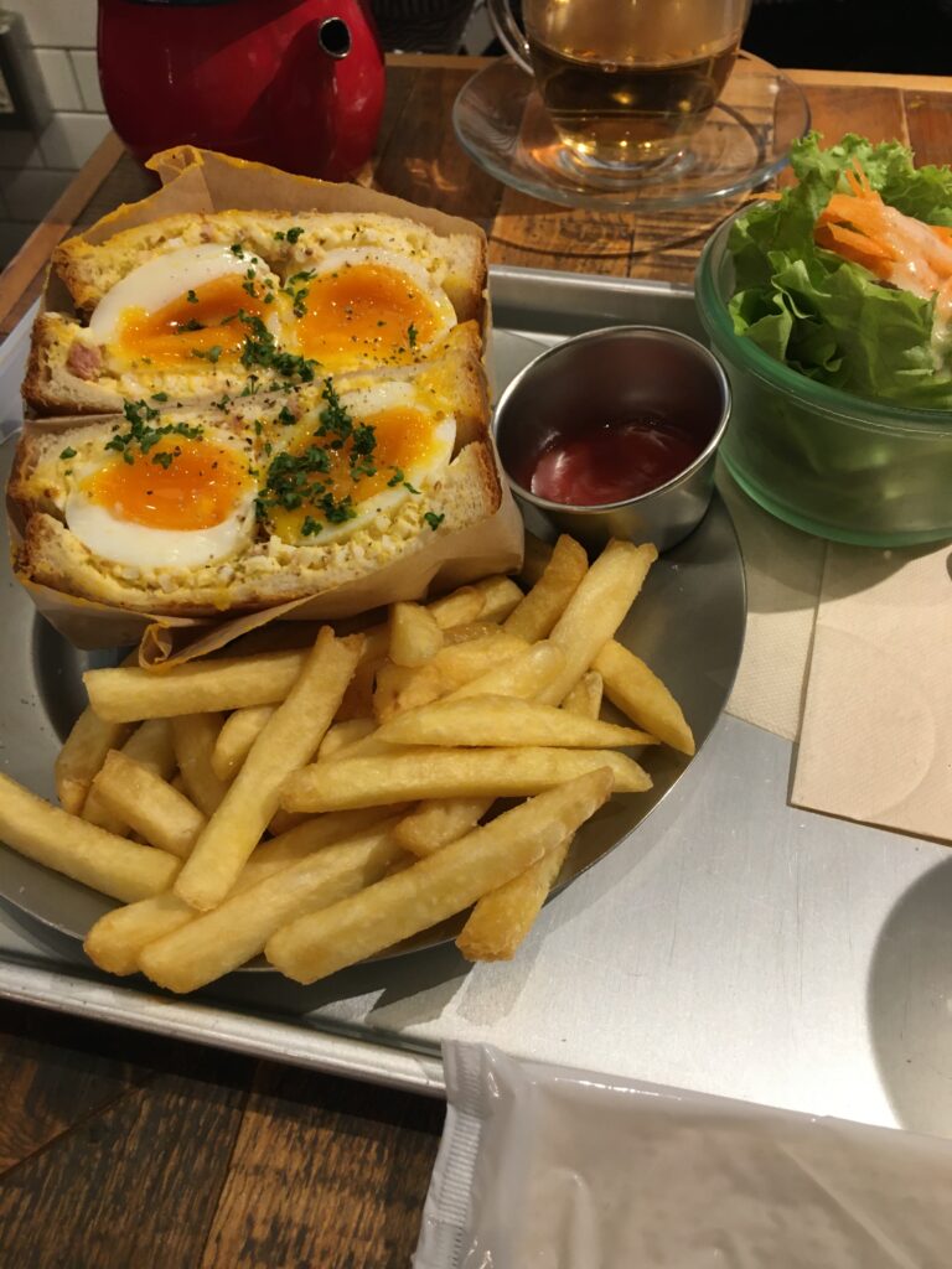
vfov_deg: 61.7
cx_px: 476
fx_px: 1063
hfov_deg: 48.2
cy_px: 634
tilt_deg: -50.4
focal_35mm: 29
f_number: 2.2
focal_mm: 4.15
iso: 100
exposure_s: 1/30
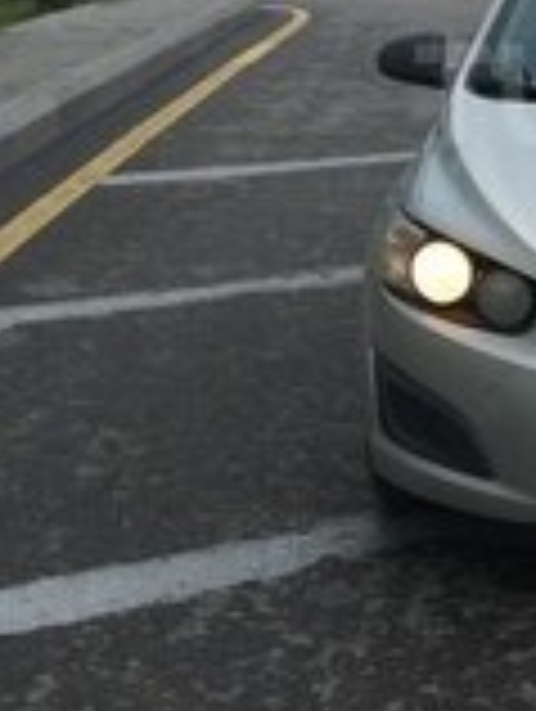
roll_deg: -0.5
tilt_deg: -8.6
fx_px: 1874
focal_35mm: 91
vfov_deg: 21.1
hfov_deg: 15.3
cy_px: 94
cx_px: 761
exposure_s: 1/487
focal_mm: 4.15
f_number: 2.2
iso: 25
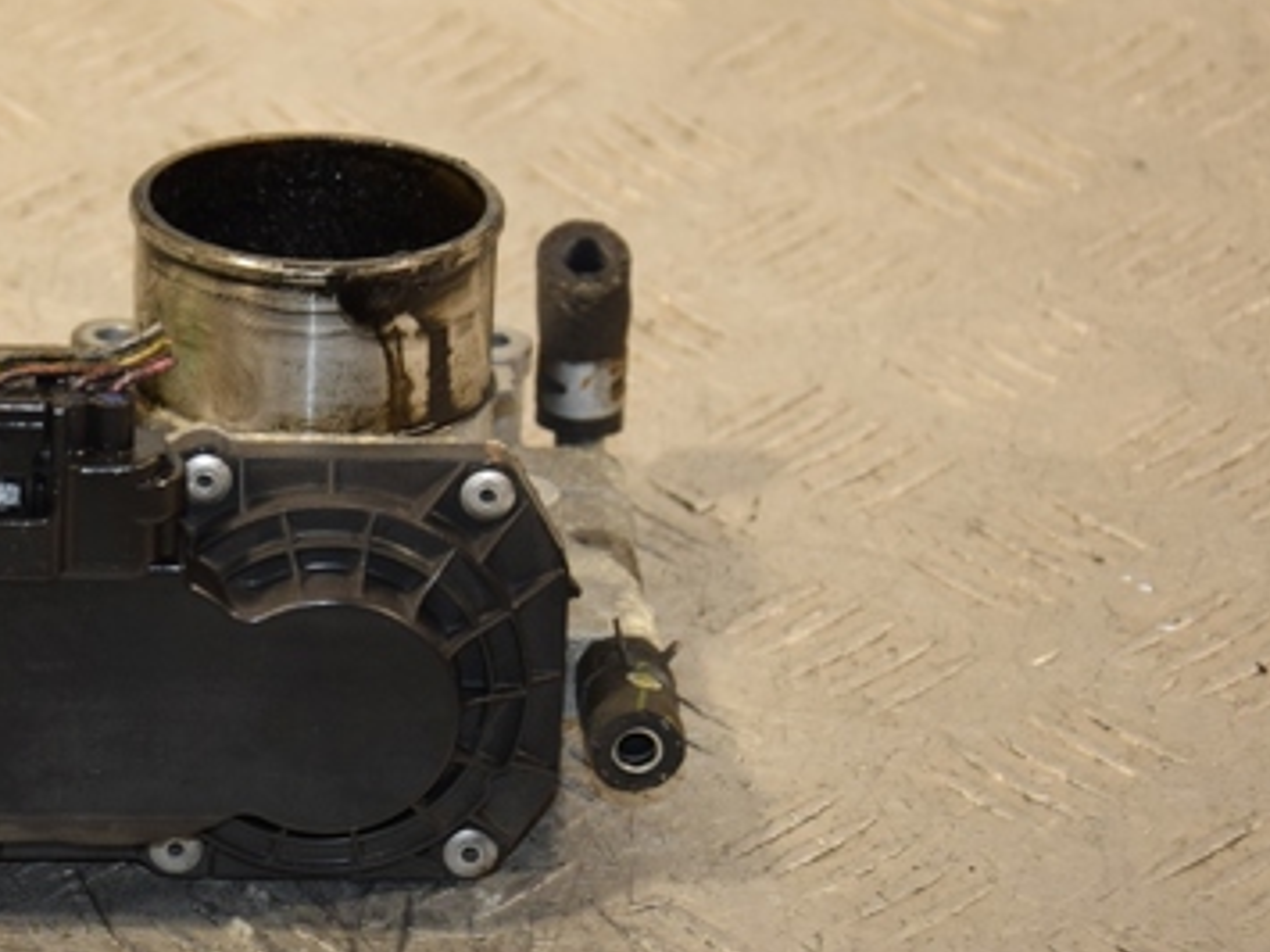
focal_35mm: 182
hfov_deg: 10.8
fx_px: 6675
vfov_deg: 8.2
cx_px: 193
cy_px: 512
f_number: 5.3
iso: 800
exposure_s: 1/160
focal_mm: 70
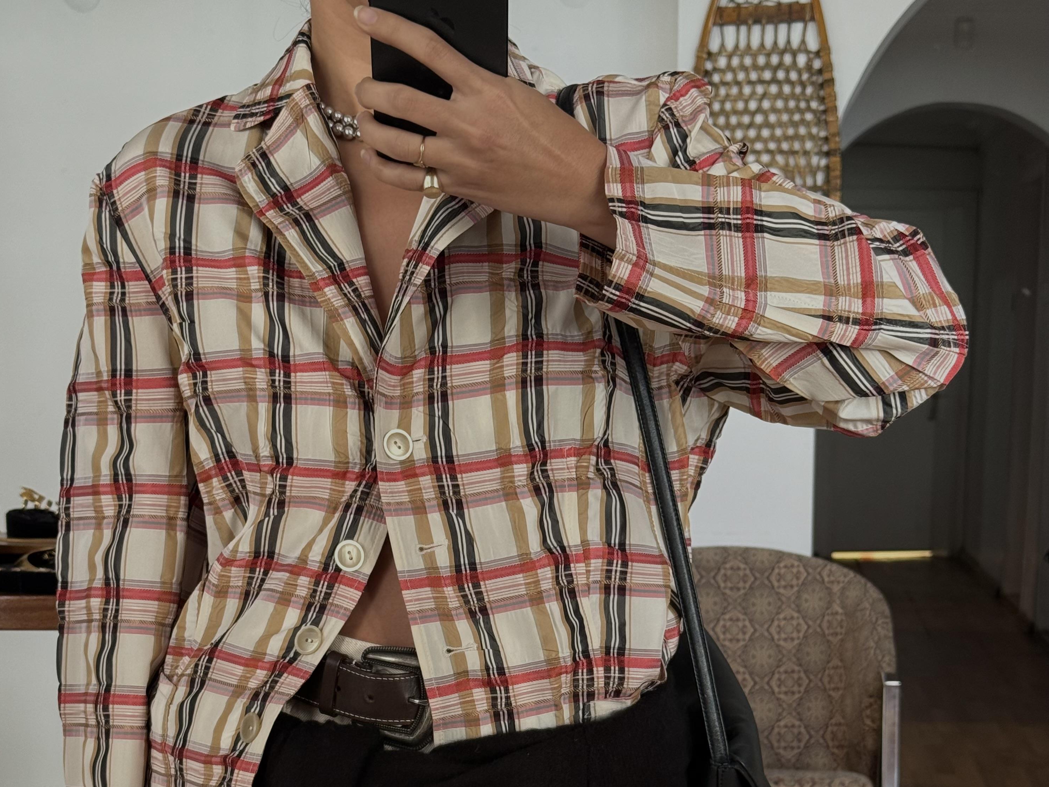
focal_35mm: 65
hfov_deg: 29.8
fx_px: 1970
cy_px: 699
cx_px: 518
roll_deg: -1.2
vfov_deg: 22.1
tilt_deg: -30.1
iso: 100
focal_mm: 6.76
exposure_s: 1/60
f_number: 1.78
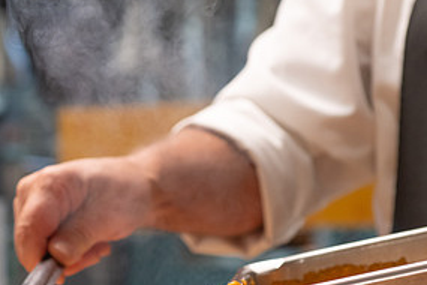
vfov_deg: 11.1
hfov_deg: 16.8
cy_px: 286
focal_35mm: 122
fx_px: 1447
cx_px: 147
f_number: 5.6
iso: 1250
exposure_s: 1/200
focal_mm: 60
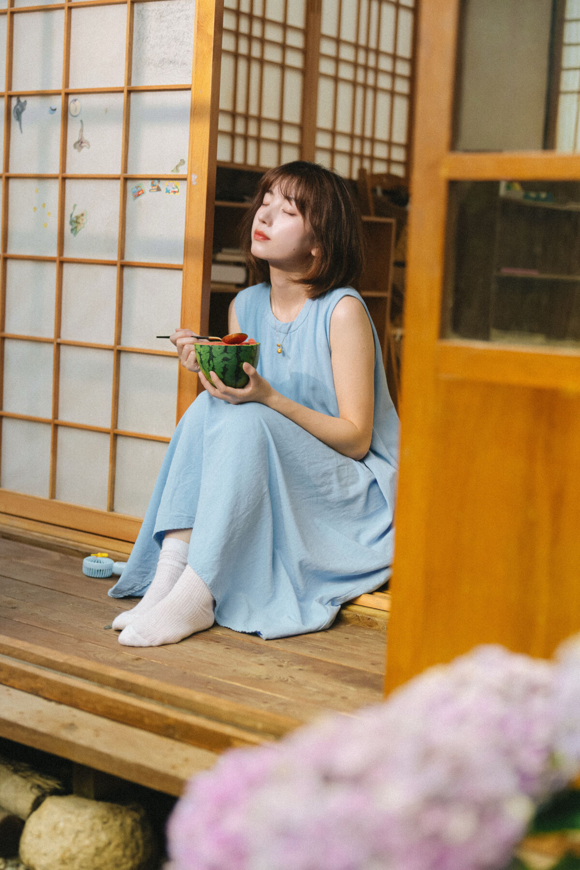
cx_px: 290
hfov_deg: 25.1
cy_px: 435
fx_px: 1305
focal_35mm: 54
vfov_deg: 36.9
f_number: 2.2
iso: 400
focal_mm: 54
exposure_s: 1/1250
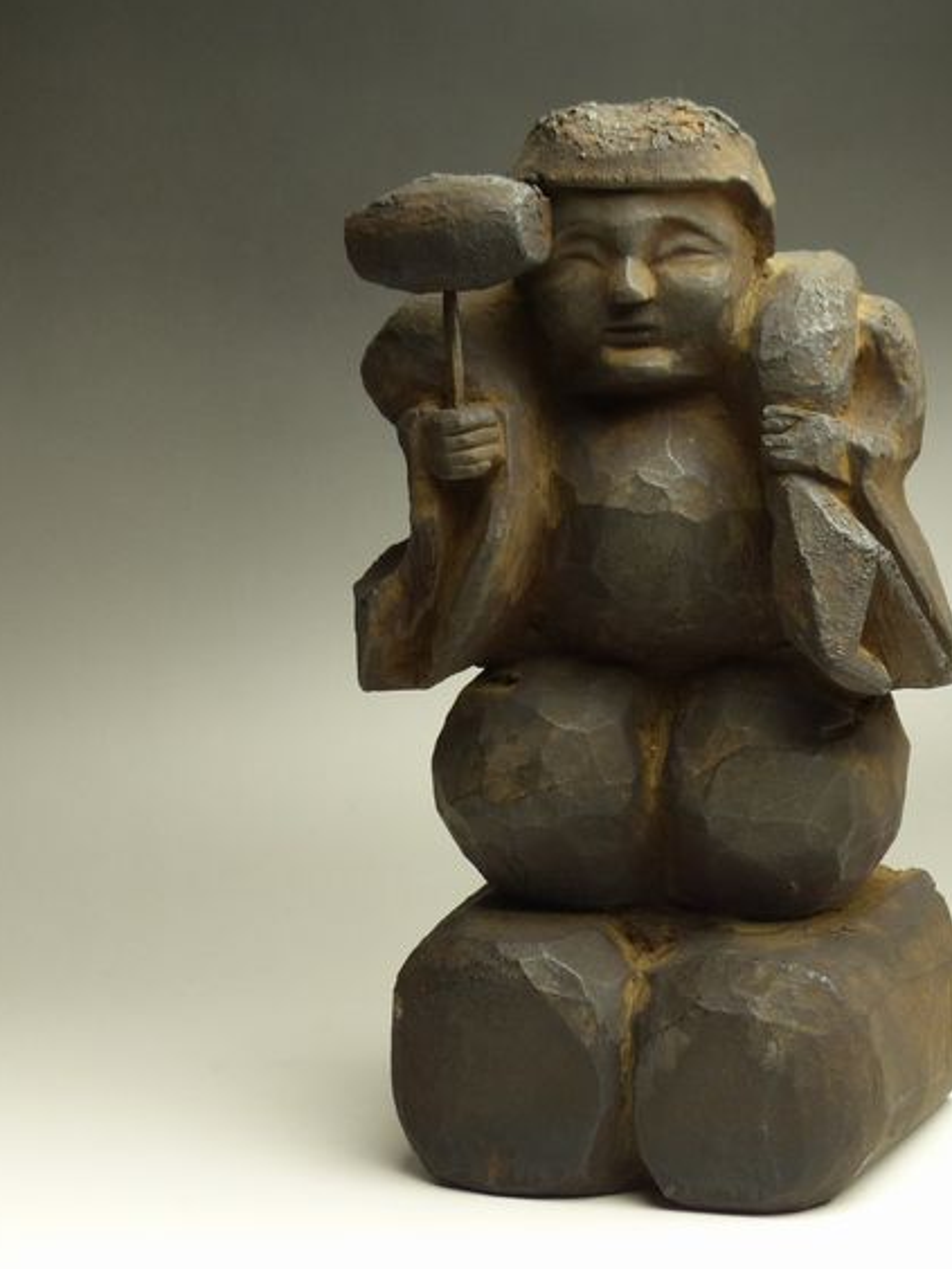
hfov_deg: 16.5
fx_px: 3264
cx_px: 659
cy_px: 630
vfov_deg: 22.0
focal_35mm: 89
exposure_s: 1/80
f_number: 2.8
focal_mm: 11.9
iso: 200
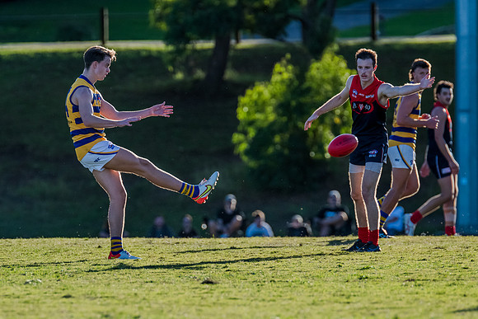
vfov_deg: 2.4
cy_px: 197
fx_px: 7744
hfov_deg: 3.5
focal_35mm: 583
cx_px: 149
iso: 800
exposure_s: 1/2000
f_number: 6.3
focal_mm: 420
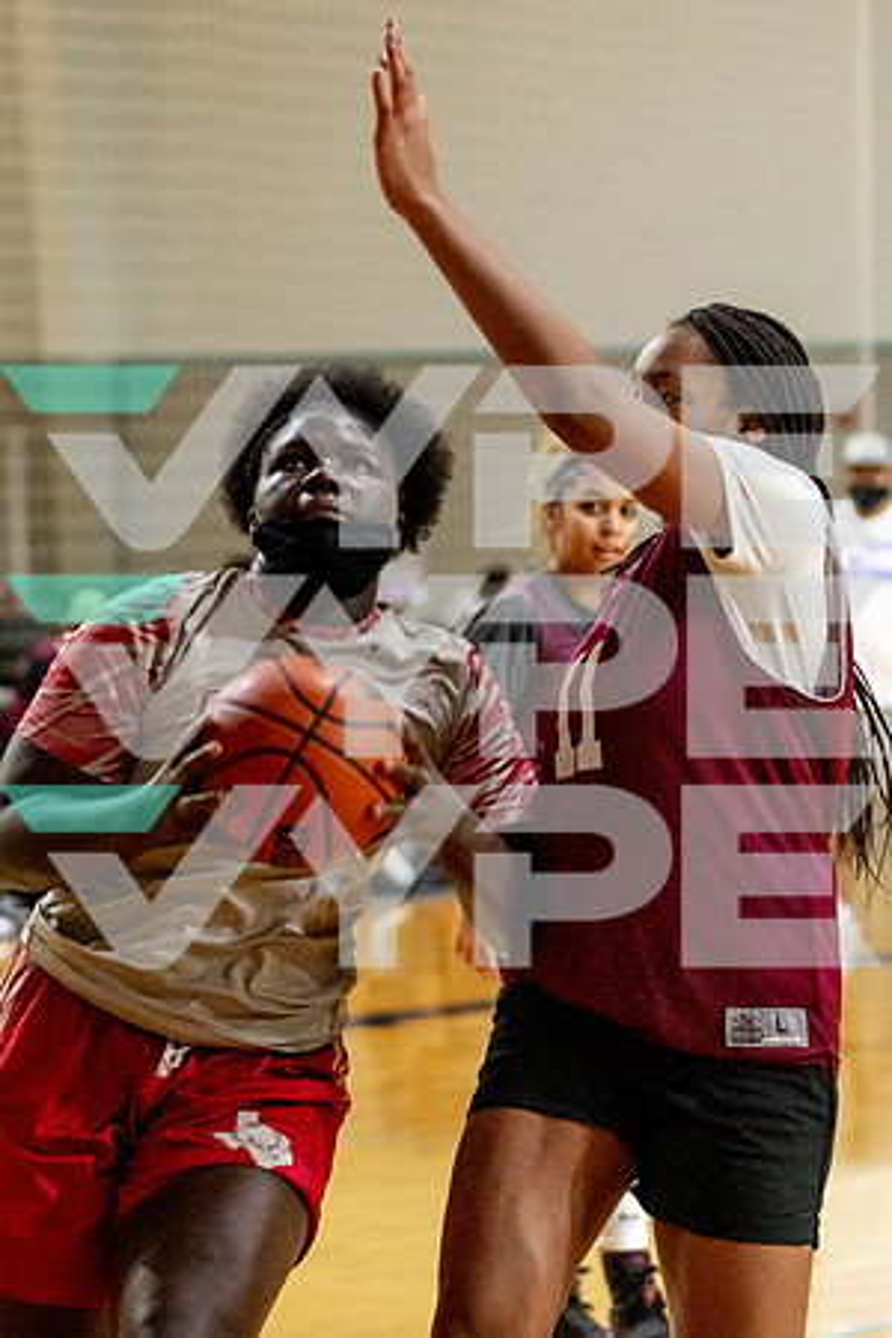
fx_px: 6563
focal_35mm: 177
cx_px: 214
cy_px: 633
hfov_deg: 7.8
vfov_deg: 11.6
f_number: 2.8
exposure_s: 1/800
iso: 2500
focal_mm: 85
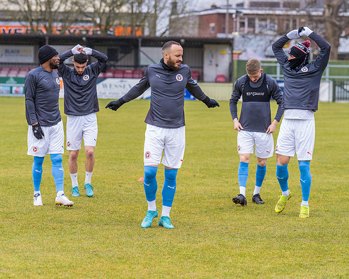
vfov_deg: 10.2
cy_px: 140
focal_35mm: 152
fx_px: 1570
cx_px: 156
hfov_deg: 12.7
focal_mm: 135
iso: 800
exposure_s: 1/2000
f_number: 4
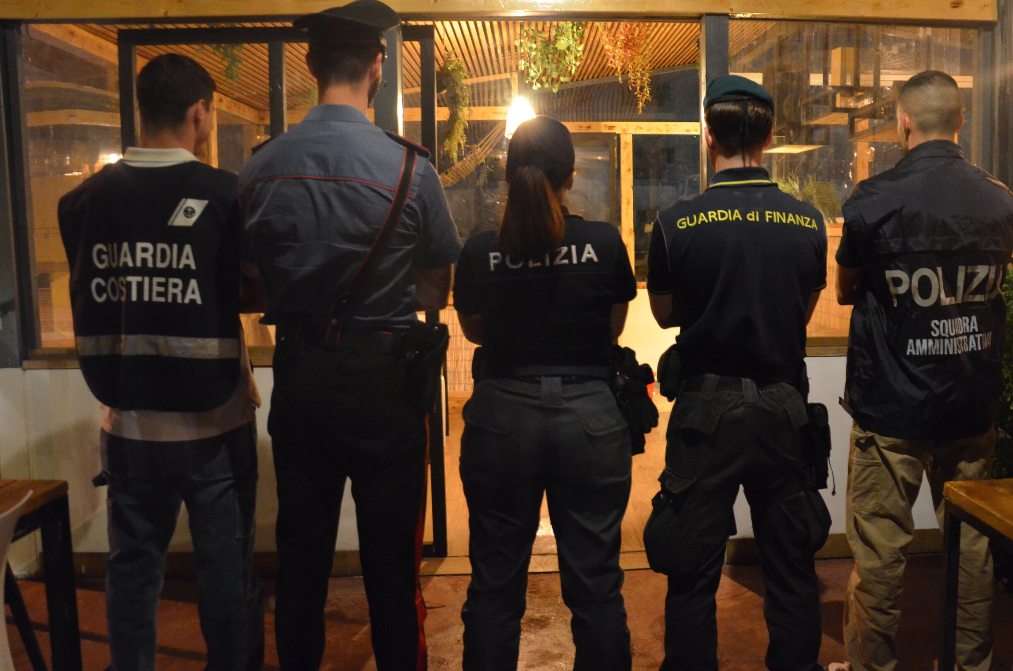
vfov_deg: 40.9
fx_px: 899
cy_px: 323
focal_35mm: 32
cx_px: 574
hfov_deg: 58.6
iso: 3200
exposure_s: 1/8
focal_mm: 18
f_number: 3.5
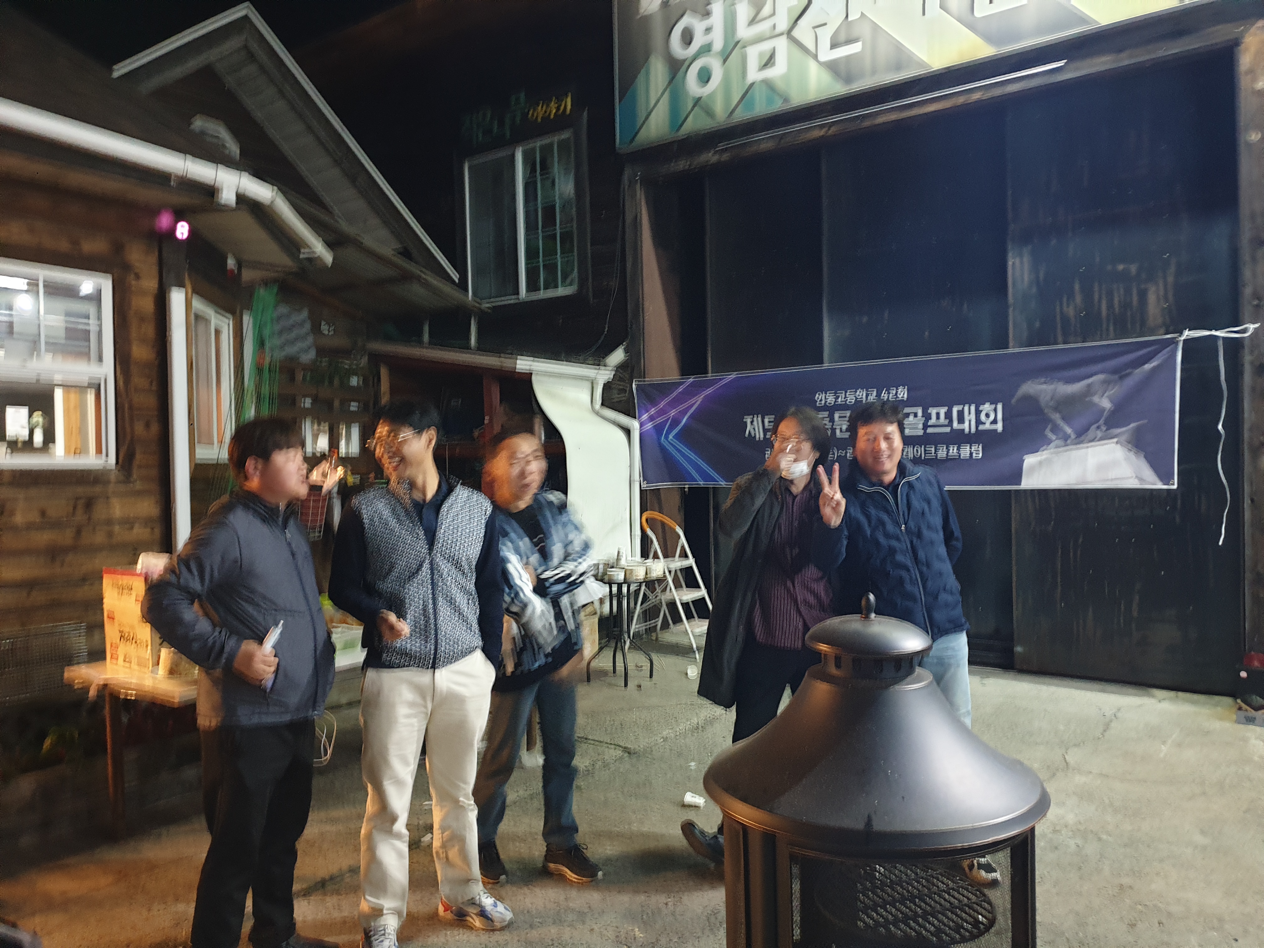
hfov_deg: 67.3
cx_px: 632
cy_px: 474
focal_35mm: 26
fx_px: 949
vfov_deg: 53.1
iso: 320
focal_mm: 4.3
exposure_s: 1/12
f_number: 1.5
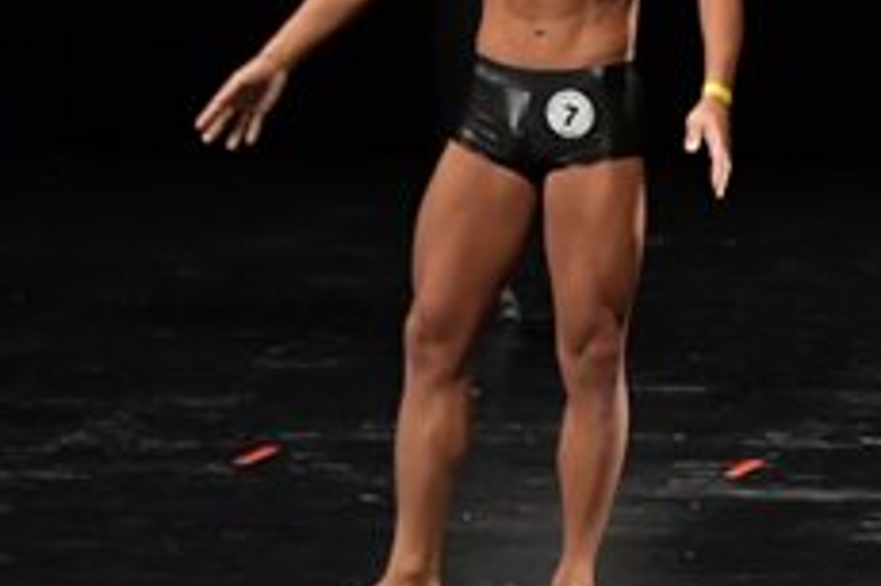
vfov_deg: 2.6
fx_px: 12936
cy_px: 38
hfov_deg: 3.9
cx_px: 1362
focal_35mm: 529
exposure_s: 1/400
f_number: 5.6
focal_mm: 105
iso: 3200
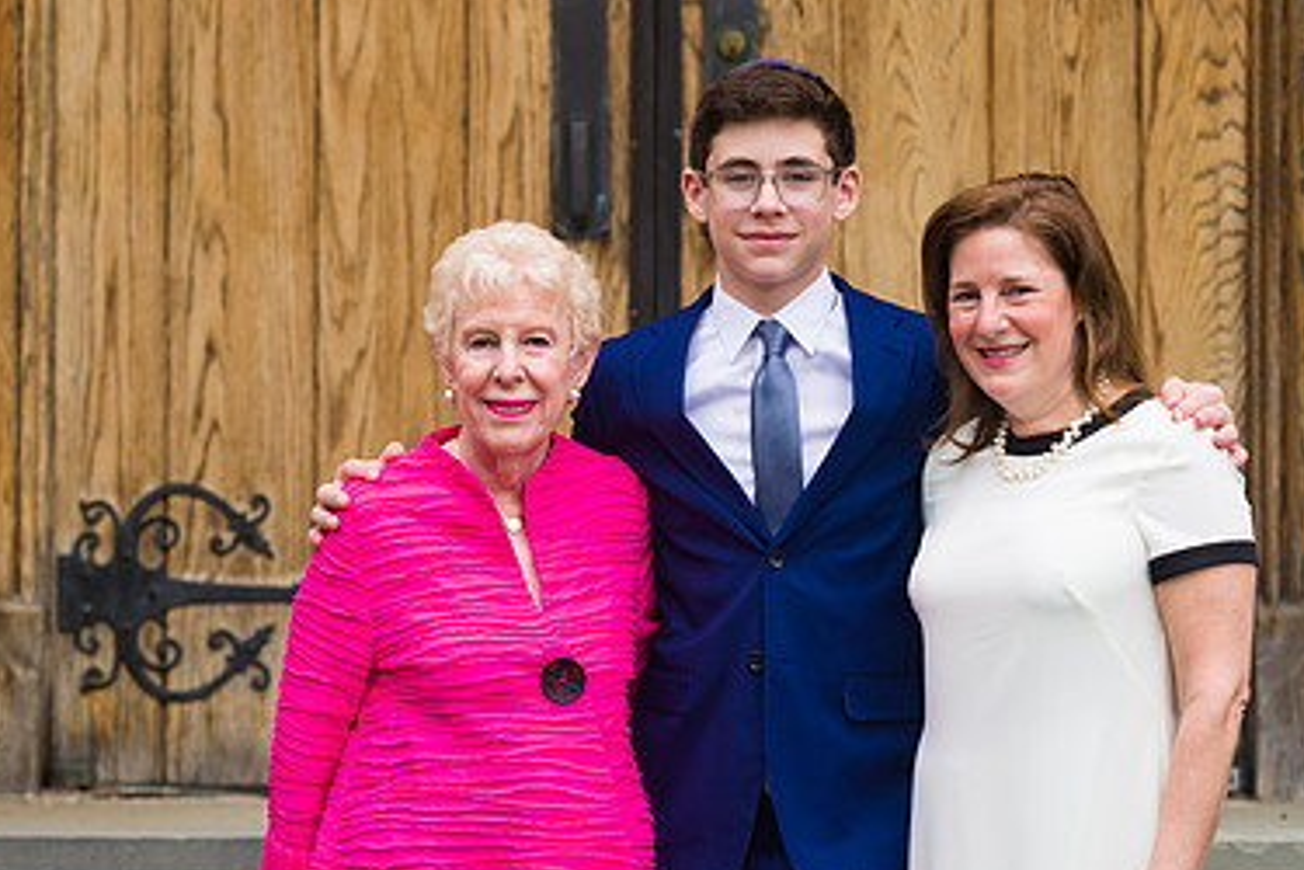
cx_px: 679
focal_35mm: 215
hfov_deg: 9.6
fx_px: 7787
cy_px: 371
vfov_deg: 6.4
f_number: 4
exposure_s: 1/400
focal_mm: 125
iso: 400
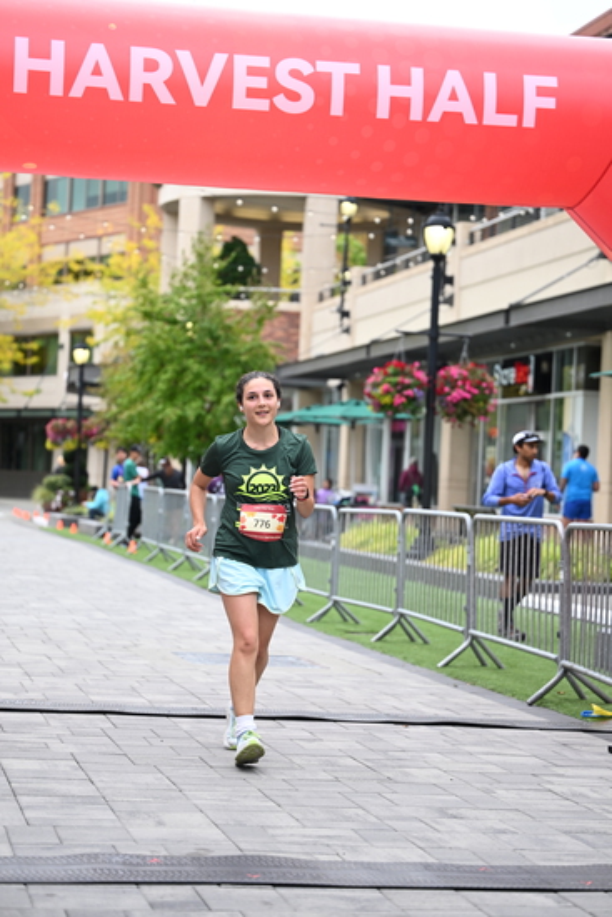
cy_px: 458
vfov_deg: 26.0
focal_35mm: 78
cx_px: 306
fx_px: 1988
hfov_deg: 17.5
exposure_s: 1/2000
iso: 640
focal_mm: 78
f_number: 2.8
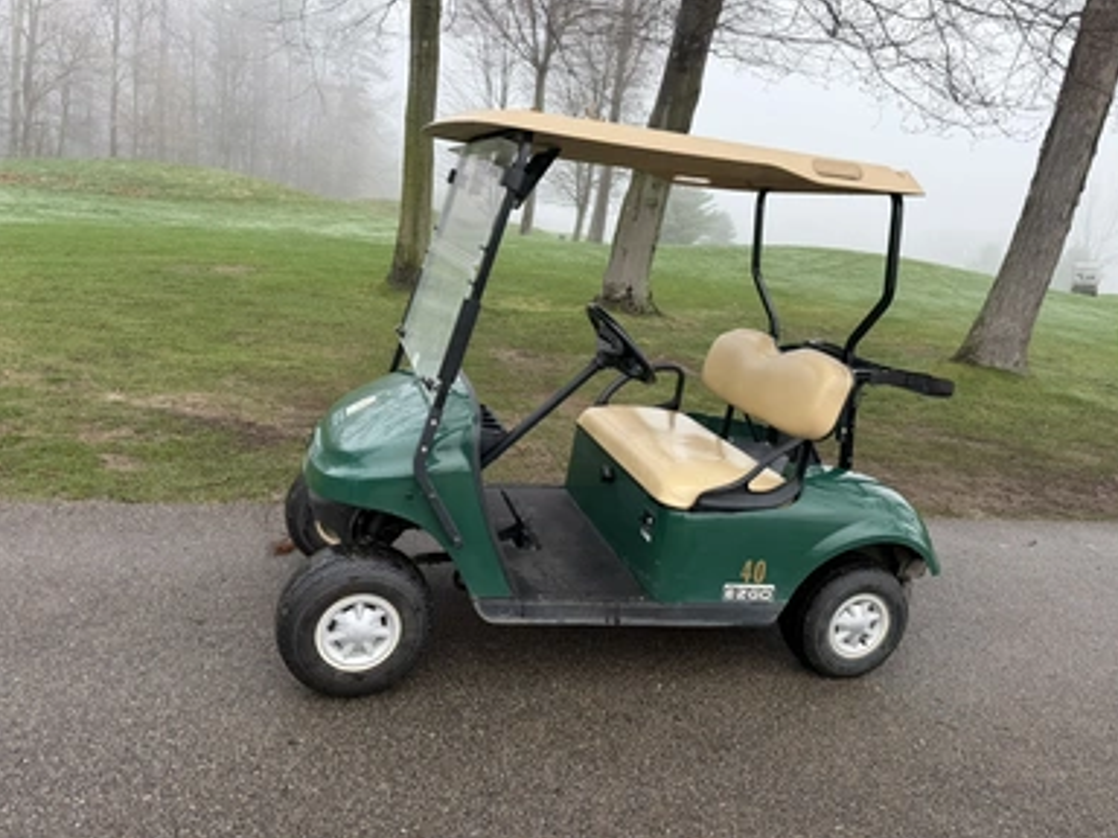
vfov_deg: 54.9
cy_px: 410
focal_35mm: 25
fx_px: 807
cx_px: 579
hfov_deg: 69.4
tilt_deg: -11.3
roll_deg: -10.4
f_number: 1.78
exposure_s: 1/888
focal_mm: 6.76
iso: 80
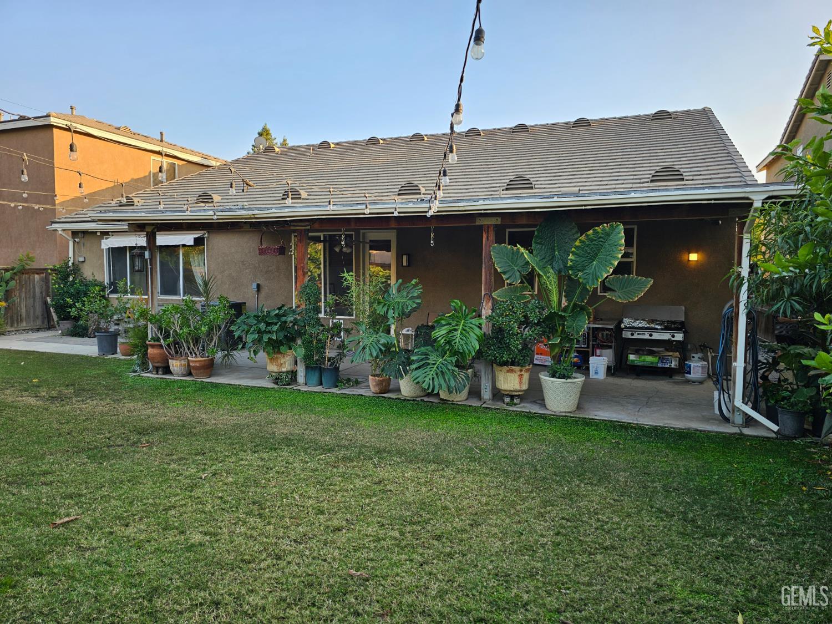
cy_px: 312
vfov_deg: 58.9
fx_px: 553
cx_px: 416
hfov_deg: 73.9
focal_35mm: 23
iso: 12
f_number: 1.7
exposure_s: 1/120
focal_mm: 6.3
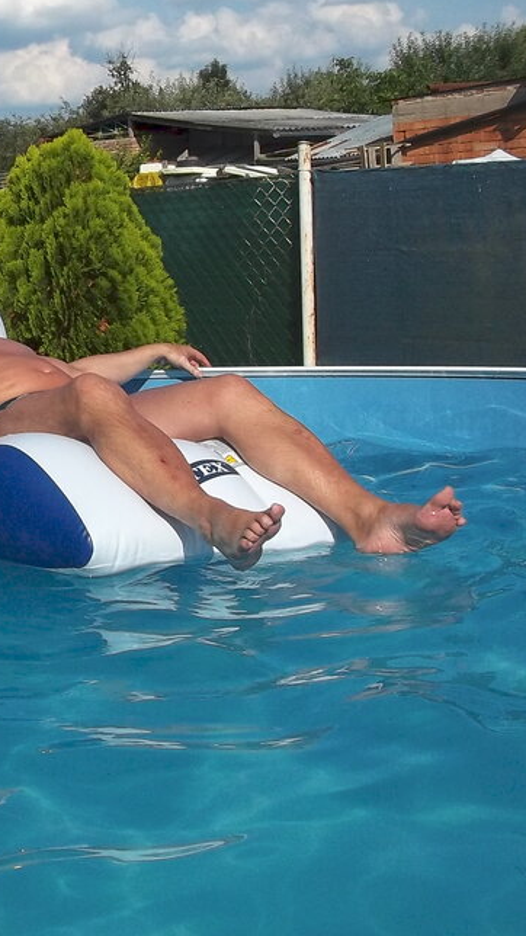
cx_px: -102
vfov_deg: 32.3
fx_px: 1613
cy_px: 392
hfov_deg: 17.7
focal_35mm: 65
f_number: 5.5
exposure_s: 1/800
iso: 80
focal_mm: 5.7
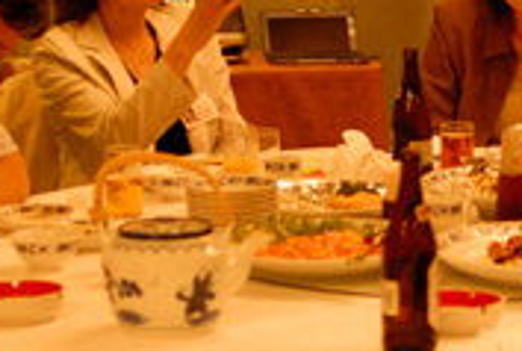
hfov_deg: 13.1
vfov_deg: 9.1
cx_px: 616
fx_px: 2210
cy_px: 181
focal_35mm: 152
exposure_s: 1/125
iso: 800
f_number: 2
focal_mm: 28
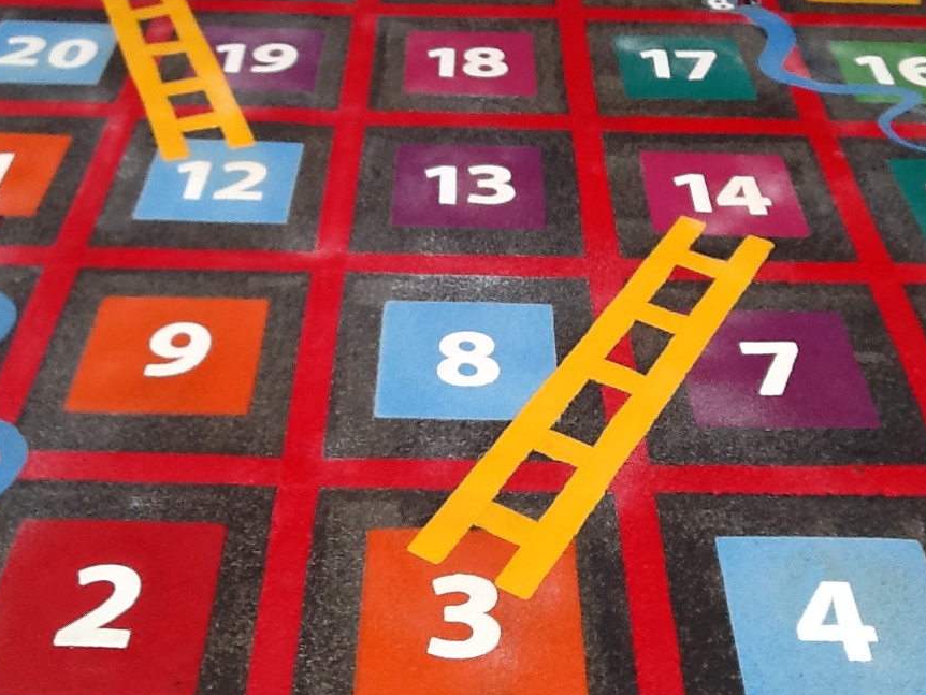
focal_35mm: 49
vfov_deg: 29.7
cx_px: 487
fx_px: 1311
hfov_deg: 38.9
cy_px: 319
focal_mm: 2.03
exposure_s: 1/194
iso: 40
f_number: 2.4
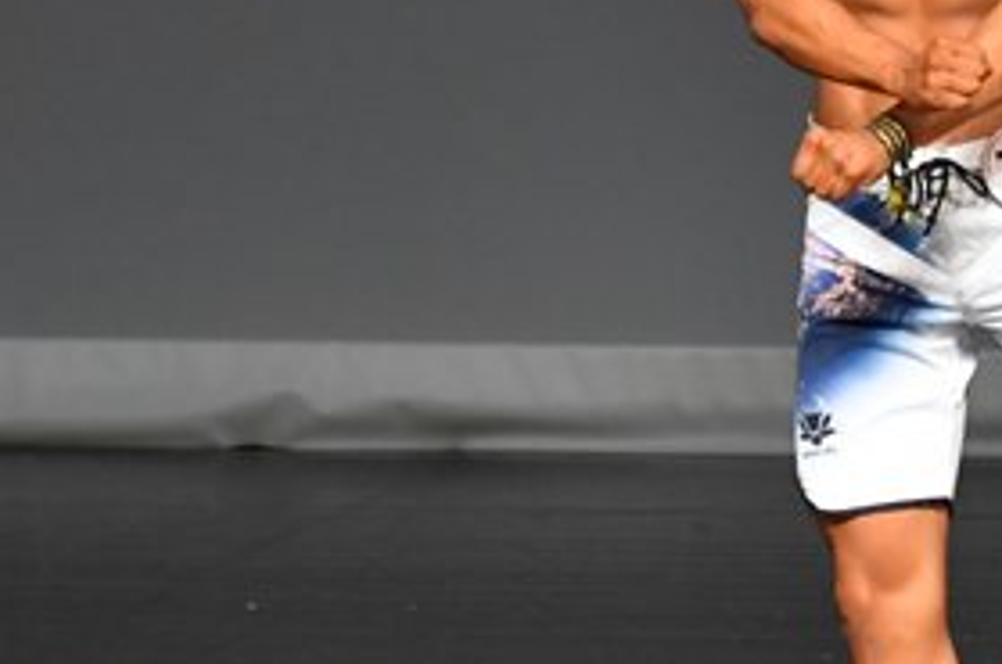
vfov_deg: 1.4
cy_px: 244
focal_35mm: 960
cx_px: 1205
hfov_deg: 2.2
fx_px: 26674
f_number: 5.6
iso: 2800
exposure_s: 1/400
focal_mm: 230
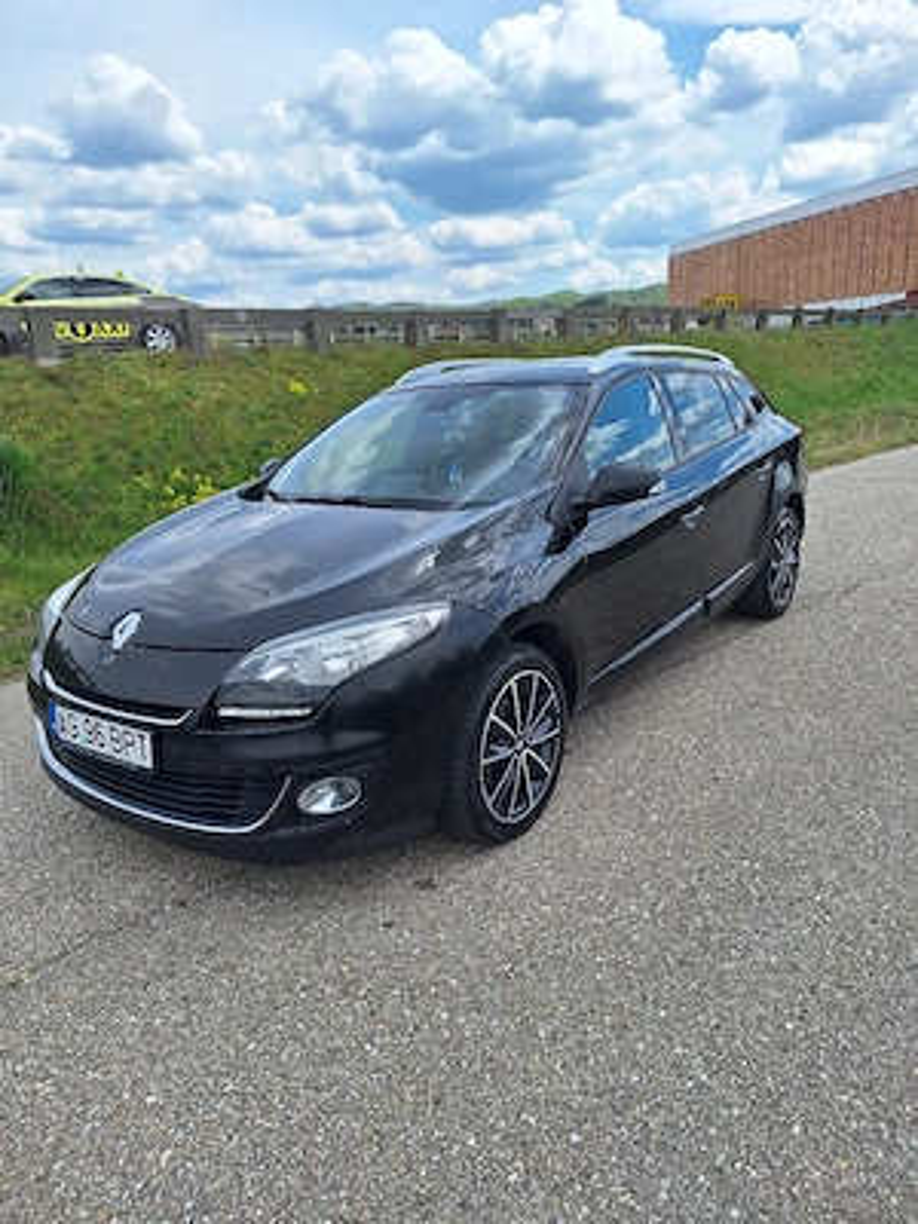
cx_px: 459
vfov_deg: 73.9
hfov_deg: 58.9
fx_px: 813
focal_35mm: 23
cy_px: 612
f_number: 1.8
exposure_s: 1/5000
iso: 40
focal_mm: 5.54
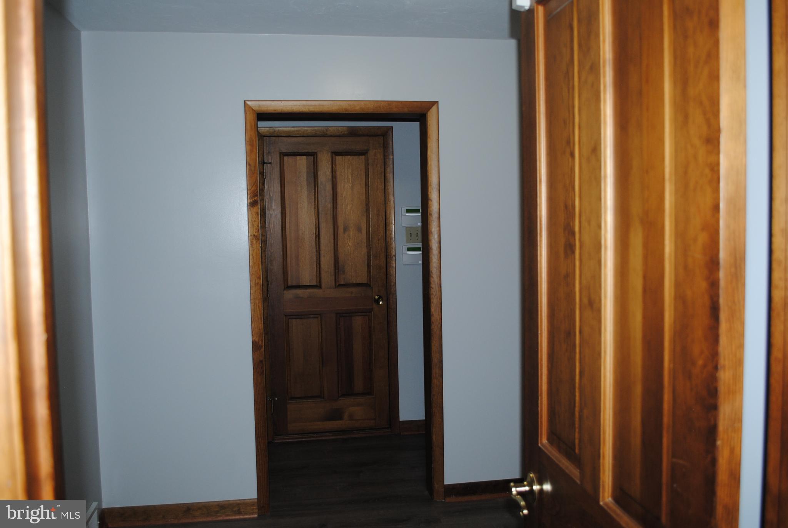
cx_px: 394
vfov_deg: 40.1
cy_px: 264
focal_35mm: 33
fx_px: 724
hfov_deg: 57.1
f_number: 3.8
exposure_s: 1/60
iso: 200
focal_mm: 22
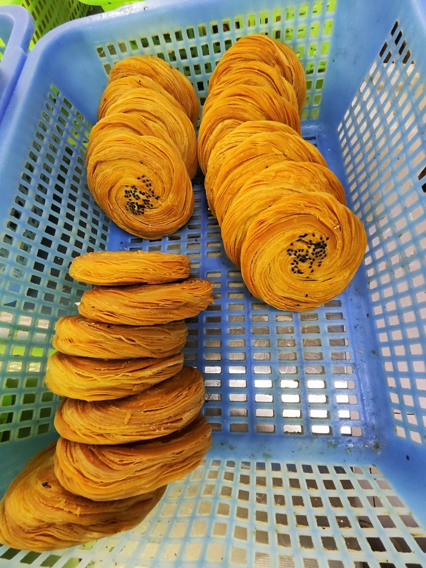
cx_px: 213
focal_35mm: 16
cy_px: 284
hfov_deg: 78.1
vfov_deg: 94.5
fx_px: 263
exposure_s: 1/33.3
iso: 427
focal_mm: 1.65
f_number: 2.2
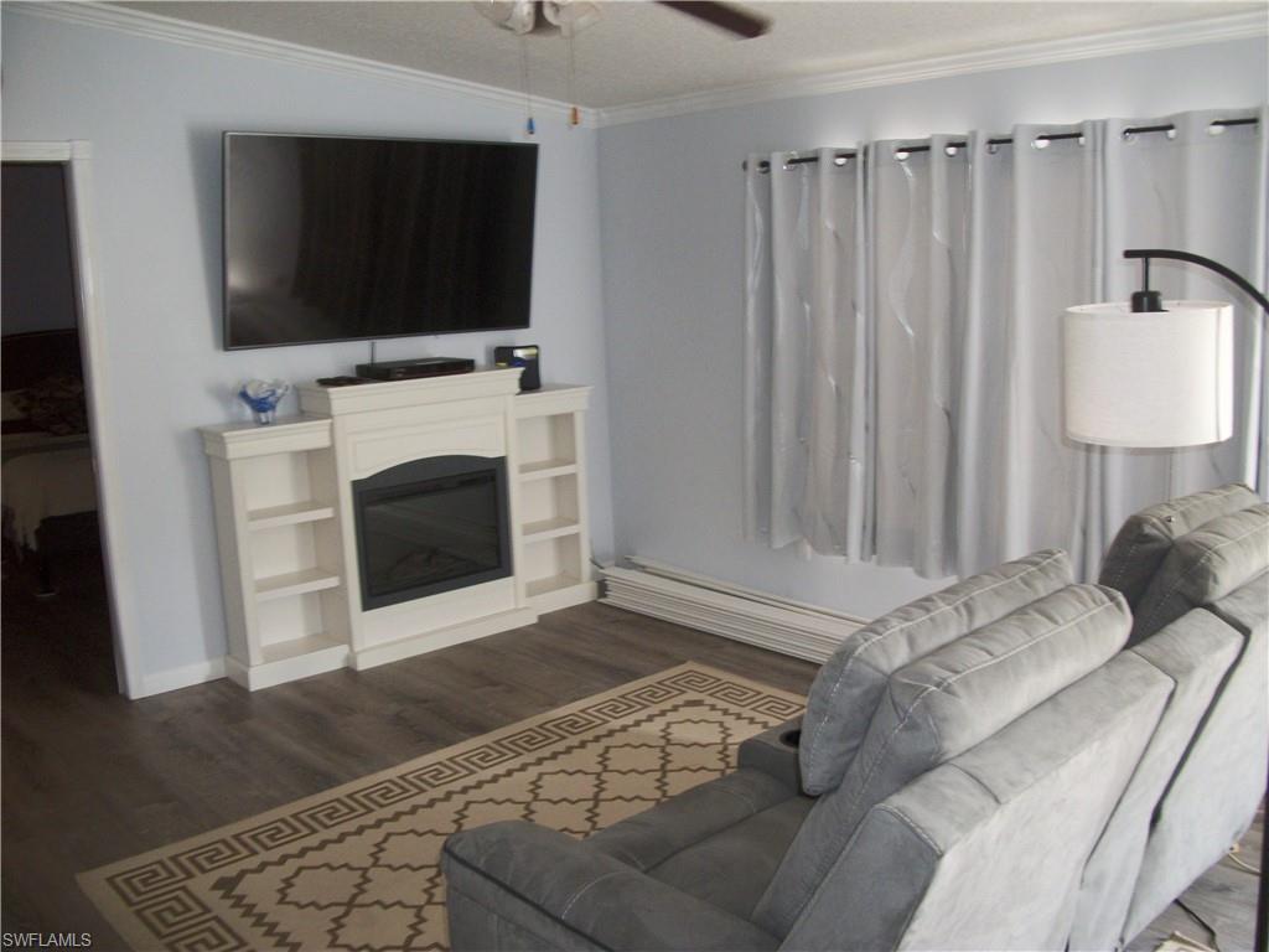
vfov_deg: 44.2
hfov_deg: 56.8
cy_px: 476
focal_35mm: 32
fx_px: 1173
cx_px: 634
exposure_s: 1/30
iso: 160
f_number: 2.9
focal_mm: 5.7
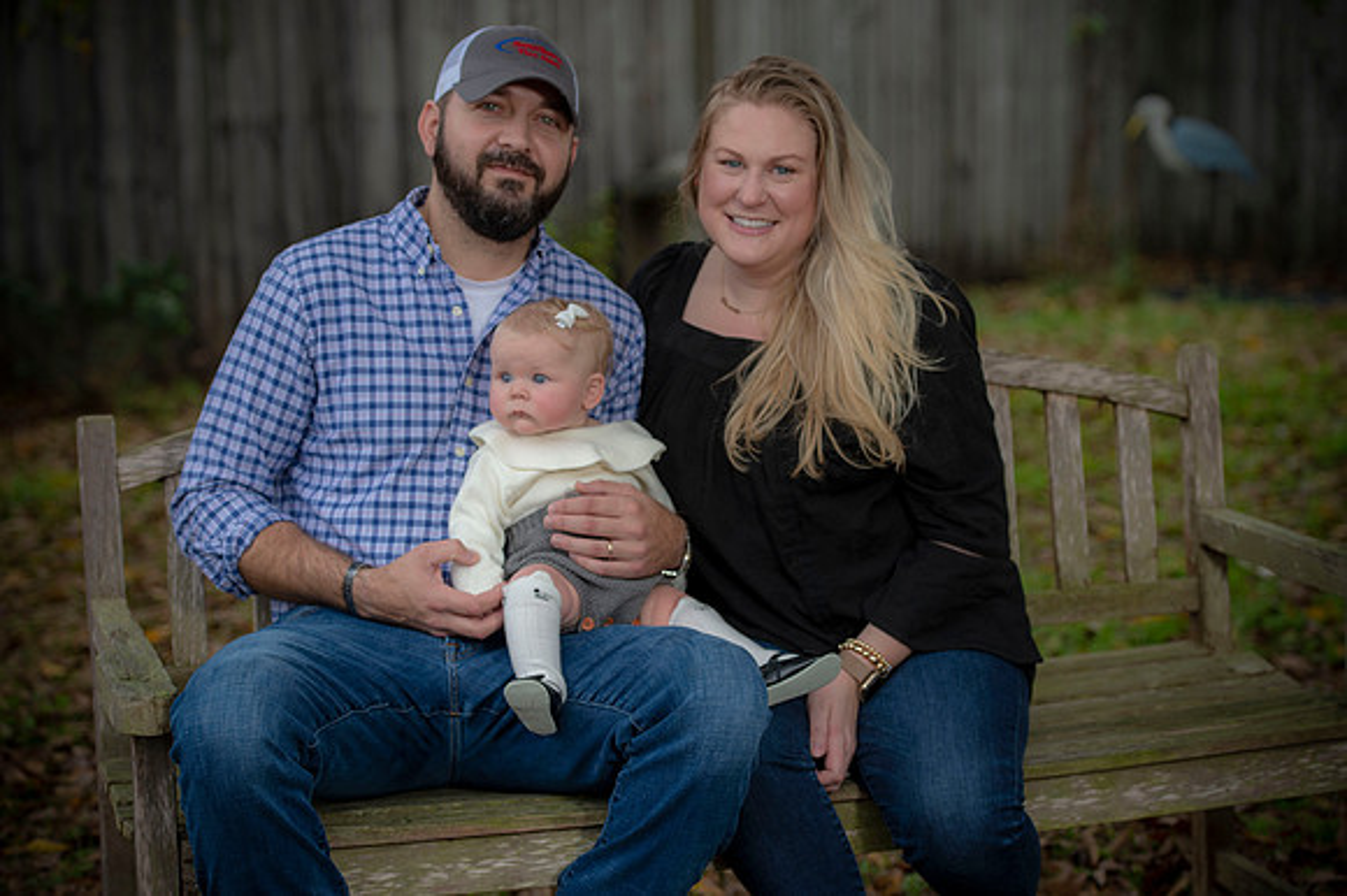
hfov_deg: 23.7
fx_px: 3216
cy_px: 448
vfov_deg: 15.9
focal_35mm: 86
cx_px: 674
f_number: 3.5
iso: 160
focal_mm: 86
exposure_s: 1/200
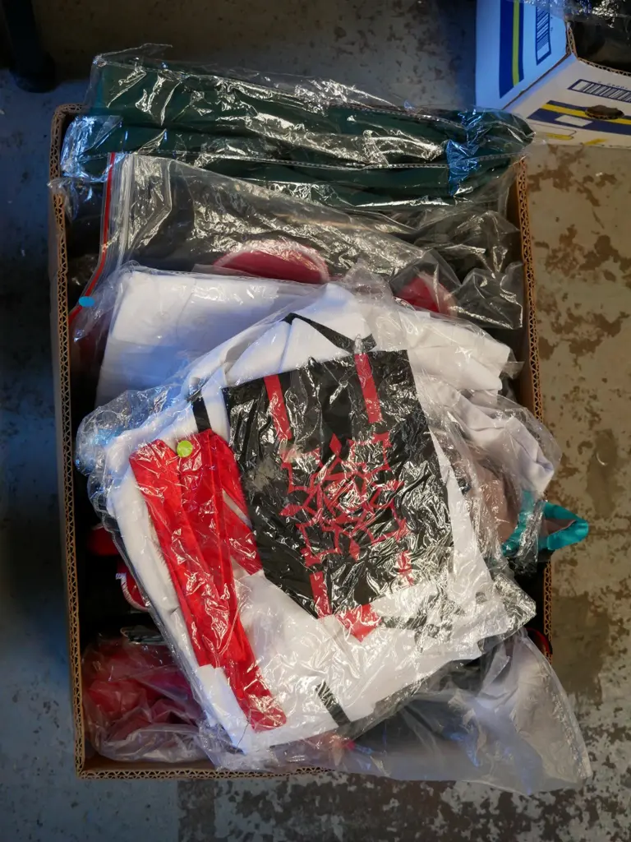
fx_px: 1069
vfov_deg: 42.9
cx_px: 316
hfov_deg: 32.9
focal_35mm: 44
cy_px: 421
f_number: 4.2
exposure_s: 1/60
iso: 1000
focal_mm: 22
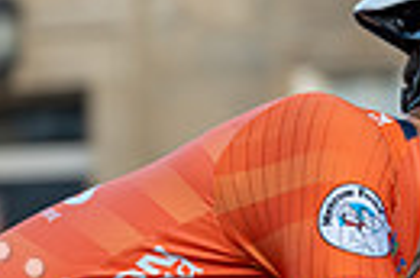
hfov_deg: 3.8
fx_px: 6354
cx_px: 391
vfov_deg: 2.5
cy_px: 357
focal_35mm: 546
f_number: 4
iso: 800
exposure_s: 1/800
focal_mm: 122
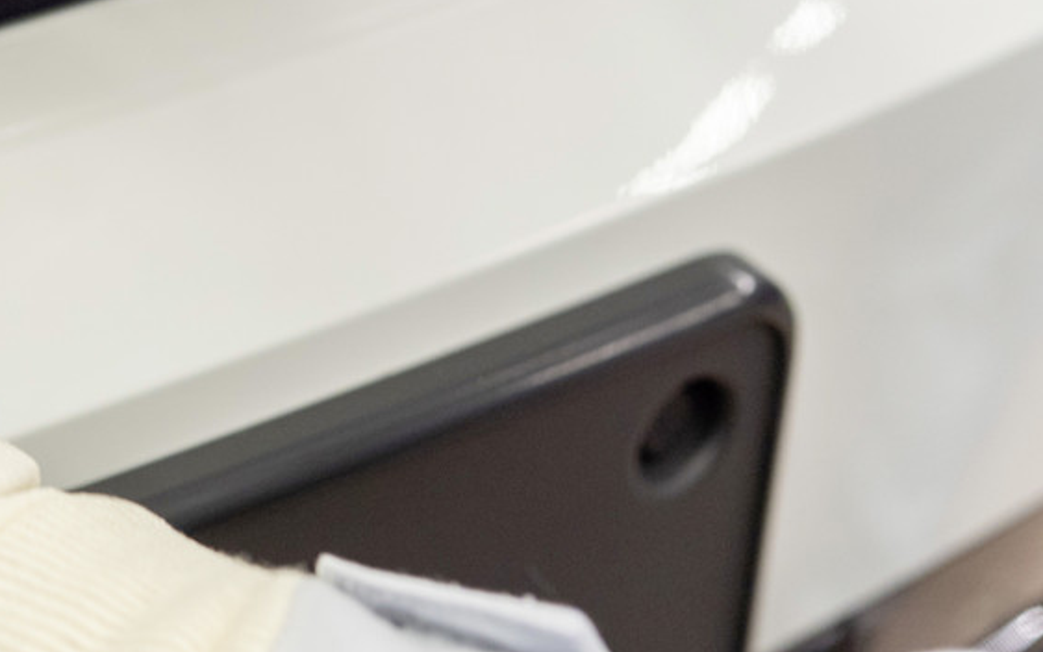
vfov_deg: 9.9
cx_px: -421
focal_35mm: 130
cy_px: -221
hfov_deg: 15.1
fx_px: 3696
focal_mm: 40
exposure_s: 1/100
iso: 800
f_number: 2.5
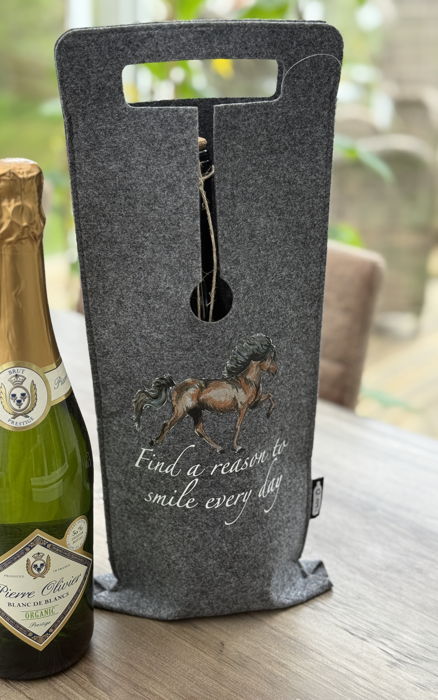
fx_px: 974
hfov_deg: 25.3
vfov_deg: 39.6
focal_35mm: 51
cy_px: 350
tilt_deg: -22.3
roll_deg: -1.6
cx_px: 183
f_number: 1.78
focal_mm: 6.76
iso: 80
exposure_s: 1/221
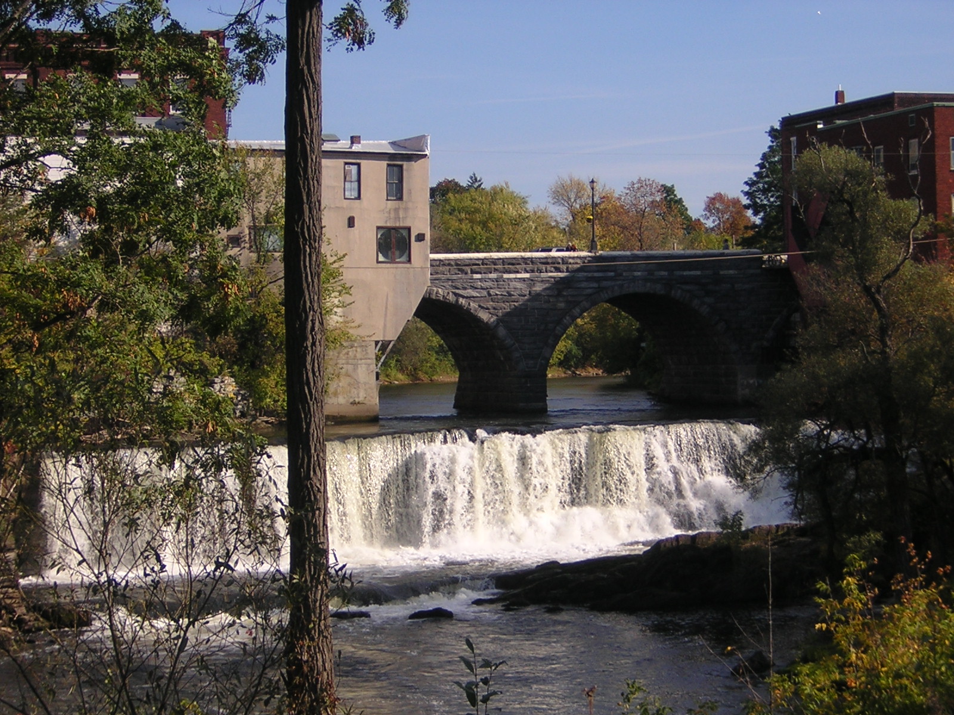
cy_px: 358
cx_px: 477
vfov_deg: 15.9
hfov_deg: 21.1
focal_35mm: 93
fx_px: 2563
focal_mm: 12.1
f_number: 4.3
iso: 100
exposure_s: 1/527
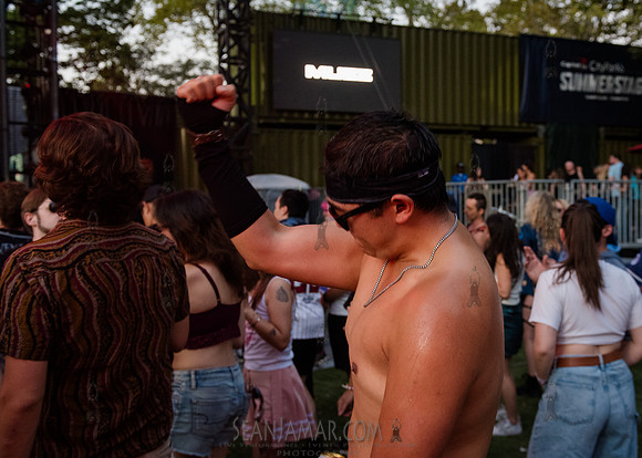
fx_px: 642
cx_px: 383
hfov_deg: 52.8
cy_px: 218
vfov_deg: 39.3
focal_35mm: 35
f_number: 3.5
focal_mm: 29
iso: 4000
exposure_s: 1/200
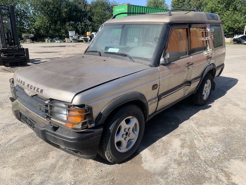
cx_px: 123
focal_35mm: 26
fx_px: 185
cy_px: 92
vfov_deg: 53.1
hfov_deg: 67.3
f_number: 1.8
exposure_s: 1/1176
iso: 25
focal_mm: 4.25
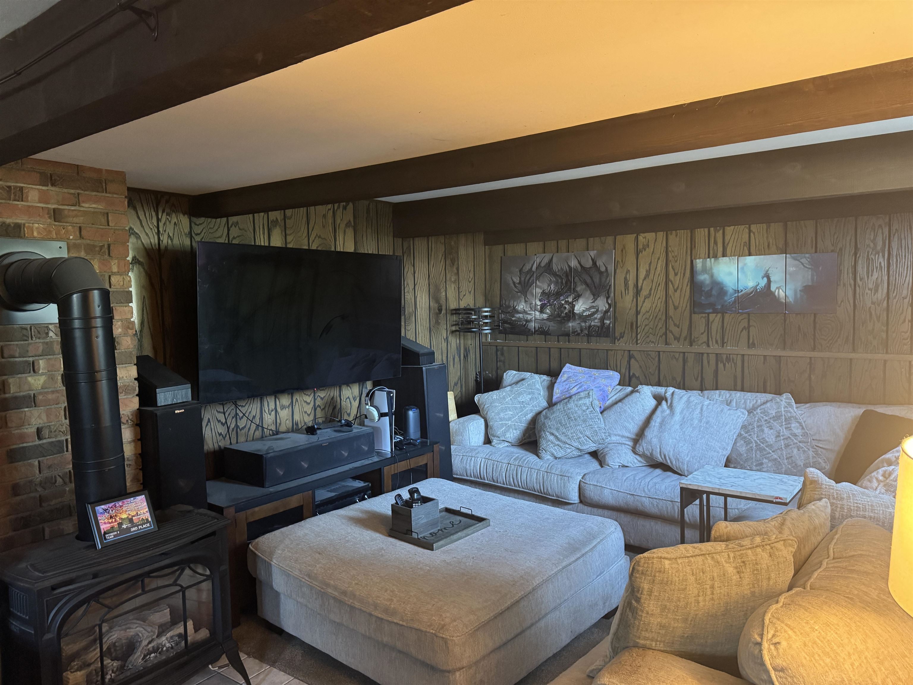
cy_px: 342
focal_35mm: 24
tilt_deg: -5.4
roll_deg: +0.5
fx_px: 633
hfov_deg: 71.6
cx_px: 456
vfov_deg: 56.8
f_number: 1.78
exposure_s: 1/40
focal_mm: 6.76
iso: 800
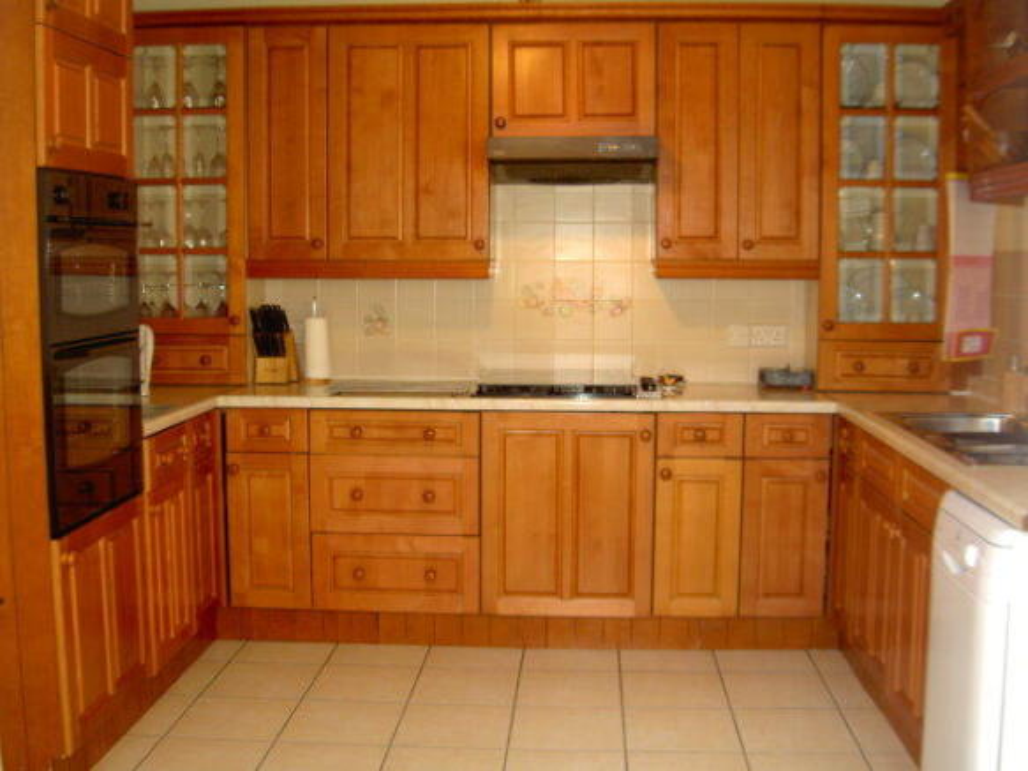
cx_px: 514
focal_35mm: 39
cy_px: 386
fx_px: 1158
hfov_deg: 47.9
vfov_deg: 36.8
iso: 100
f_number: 2.8
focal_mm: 8
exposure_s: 1/60
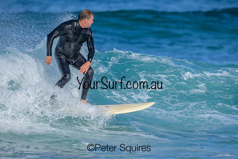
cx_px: 119
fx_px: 6676
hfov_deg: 2.0
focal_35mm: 1010
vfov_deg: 1.4
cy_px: 95
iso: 220
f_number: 6.3
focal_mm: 800
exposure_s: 1/2000
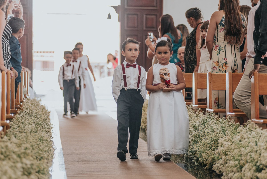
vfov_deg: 12.5
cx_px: 134
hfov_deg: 18.6
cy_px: 90
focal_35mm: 110
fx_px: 816
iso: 1250
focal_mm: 110
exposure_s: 1/200
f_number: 2.8
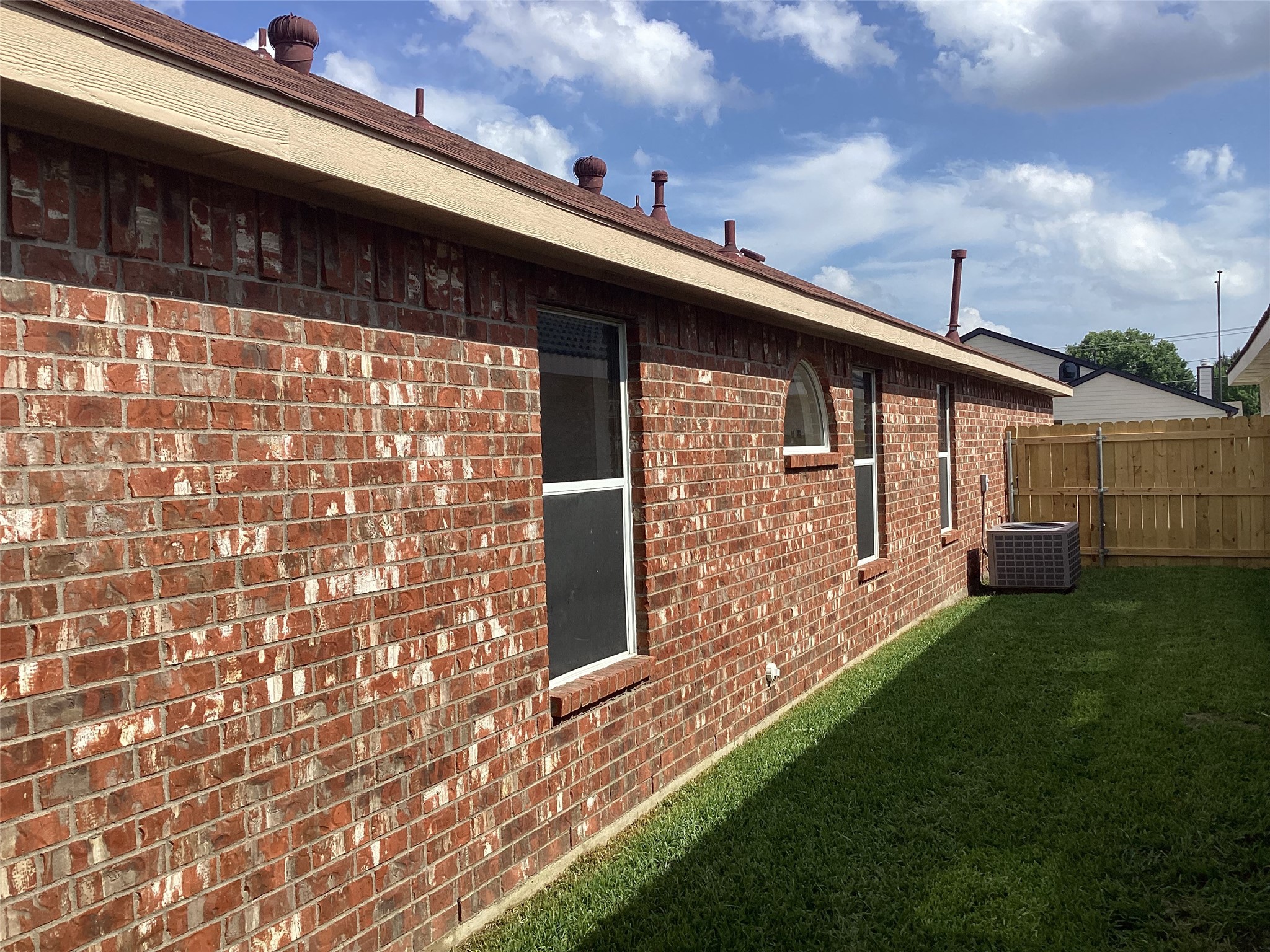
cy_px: 476
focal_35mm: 31
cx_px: 635
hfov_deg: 58.4
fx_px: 1137
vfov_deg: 45.4
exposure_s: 1/1631
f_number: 2.4
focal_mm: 3.3
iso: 25
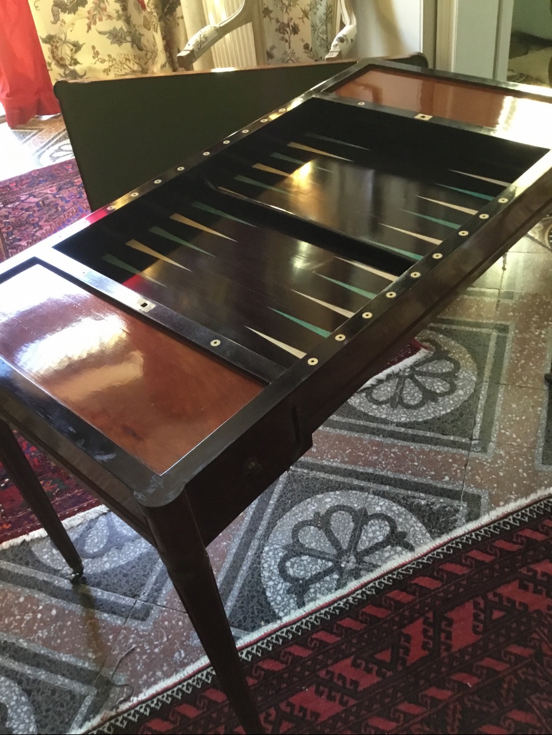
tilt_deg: -42.5
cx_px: 276
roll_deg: +11.6
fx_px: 659
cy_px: 368
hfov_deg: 45.4
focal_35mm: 31
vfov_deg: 58.4
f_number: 2.4
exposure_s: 1/25
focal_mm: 3.3
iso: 250
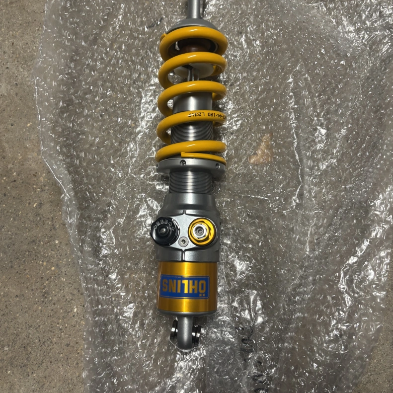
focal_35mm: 31
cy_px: 168
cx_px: 195
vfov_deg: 52.3
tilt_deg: -78.1
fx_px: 398
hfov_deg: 52.5
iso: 100
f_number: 1.6
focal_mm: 5.96
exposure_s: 1/50
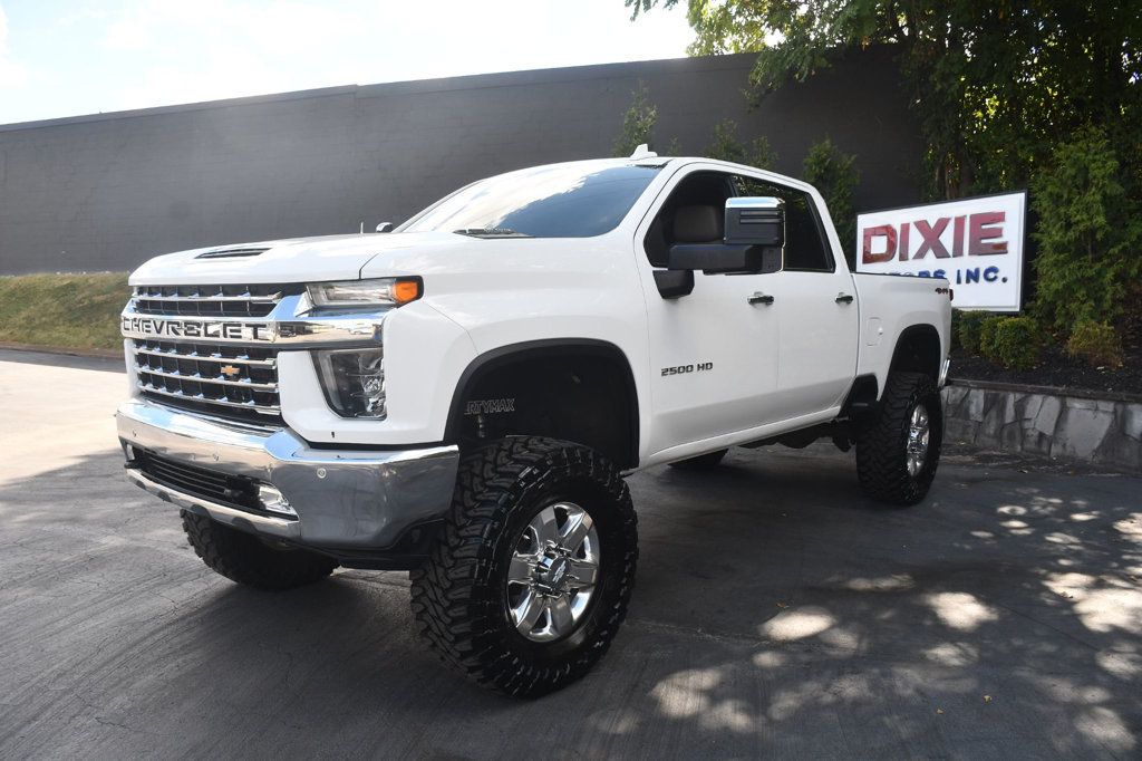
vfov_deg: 47.9
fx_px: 856
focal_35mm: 27
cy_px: 380
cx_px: 571
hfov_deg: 67.4
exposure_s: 1/250
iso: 220
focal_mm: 18
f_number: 5.6
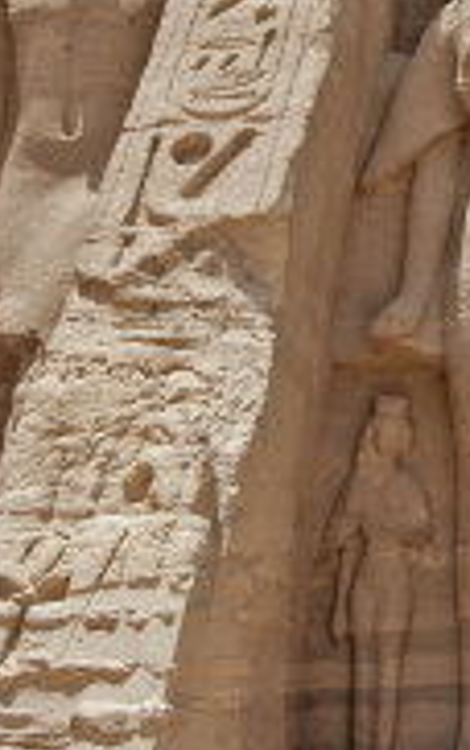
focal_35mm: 72
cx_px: 625
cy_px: 202
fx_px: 1473
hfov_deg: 17.0
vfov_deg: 28.2
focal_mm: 14
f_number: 8
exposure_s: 1/800
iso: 200
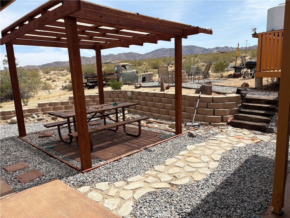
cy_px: 109
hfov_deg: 67.3
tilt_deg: -10.0
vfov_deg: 53.1
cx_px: 145
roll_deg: +2.7
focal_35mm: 26
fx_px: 218
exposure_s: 1/4065
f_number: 1.6
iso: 50
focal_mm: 5.96
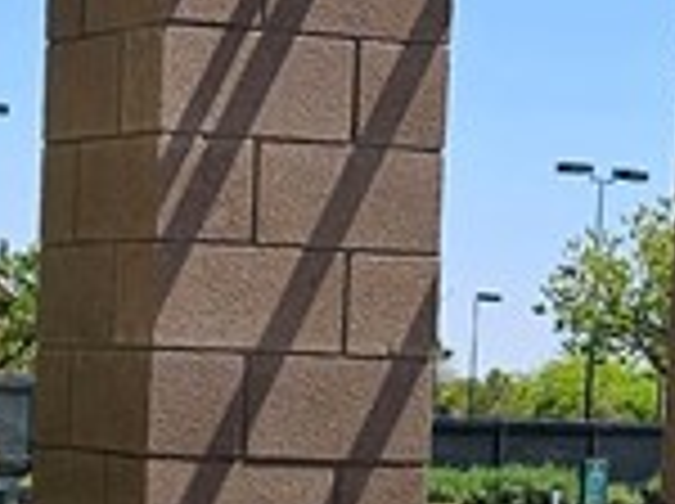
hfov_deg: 12.6
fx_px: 3057
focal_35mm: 157
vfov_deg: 9.2
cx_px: 259
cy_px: 731
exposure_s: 1/2000
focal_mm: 5.4
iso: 25
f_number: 1.8
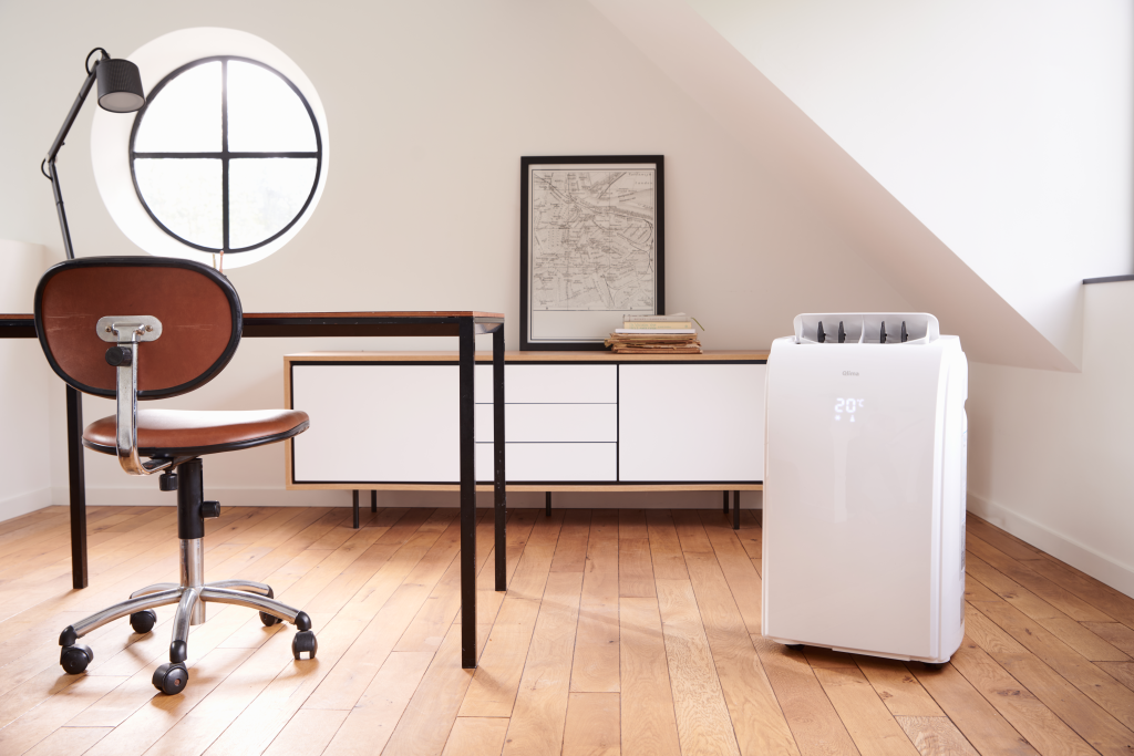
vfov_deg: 36.9
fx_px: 1134
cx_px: 567
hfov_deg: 53.1
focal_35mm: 36
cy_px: 378
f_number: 5
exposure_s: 1/2.5
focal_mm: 36
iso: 64
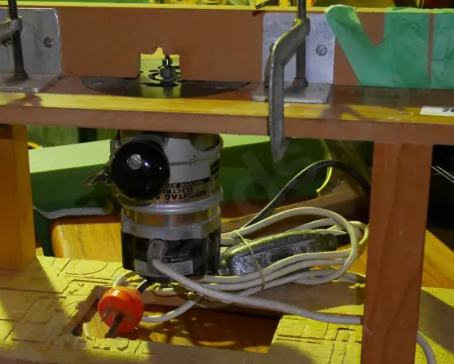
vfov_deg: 19.3
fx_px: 1062
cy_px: 266
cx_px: 161
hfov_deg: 24.0
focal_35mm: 79
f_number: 4.8
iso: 3200
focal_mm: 22
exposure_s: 1/60
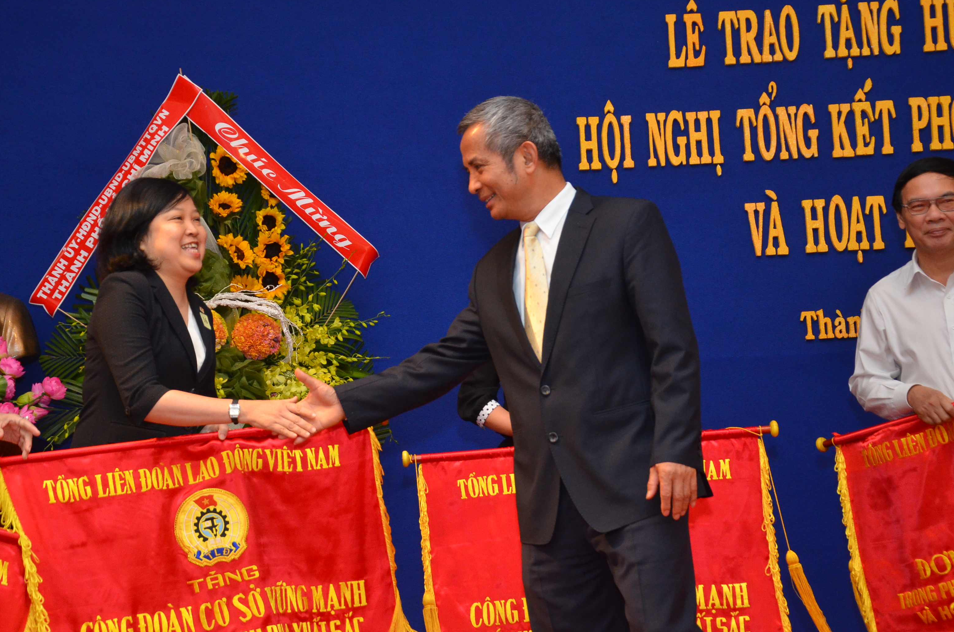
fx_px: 2131
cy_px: 290
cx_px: 445
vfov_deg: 16.9
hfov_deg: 25.2
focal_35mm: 81
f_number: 4.8
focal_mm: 45
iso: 1250
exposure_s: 1/200
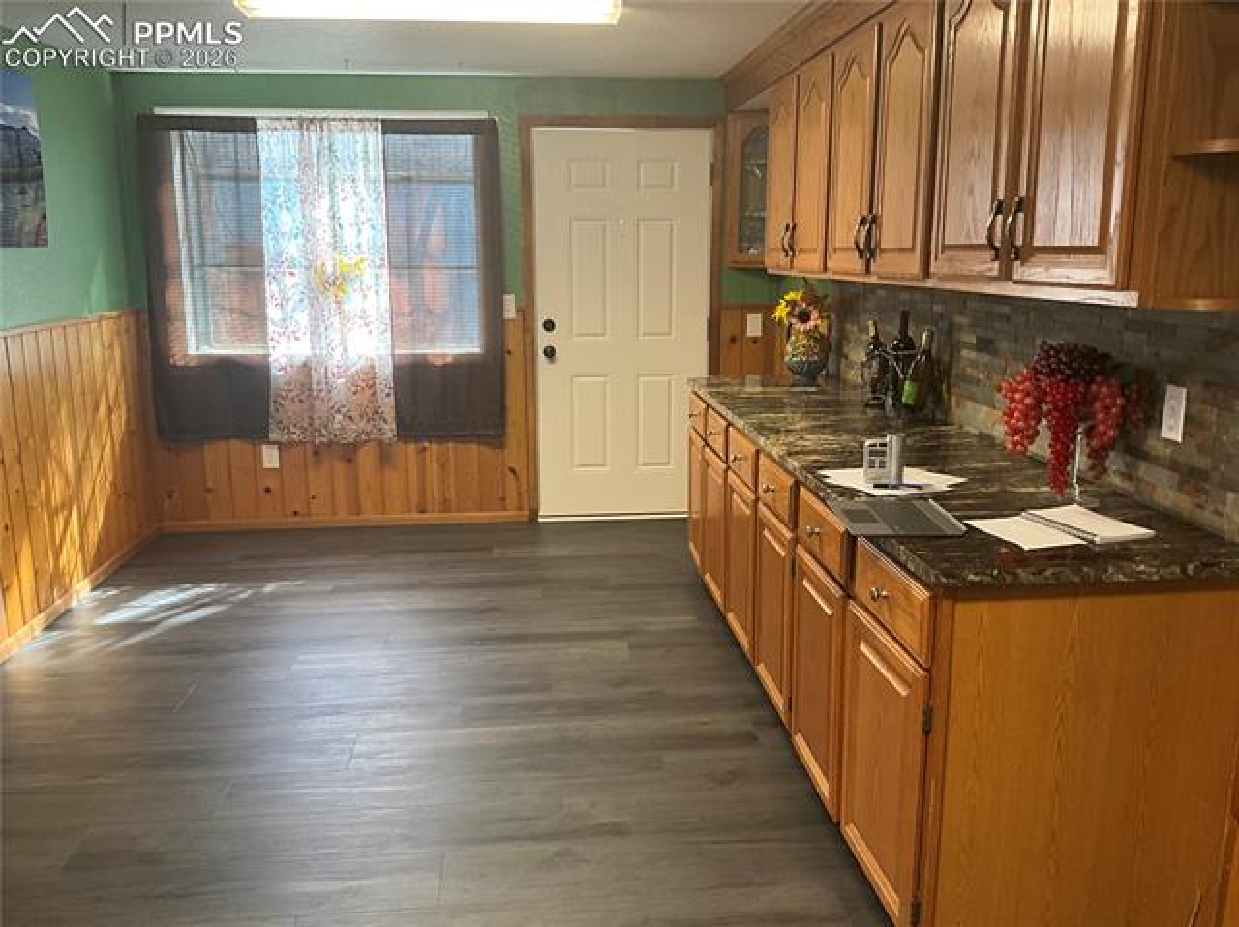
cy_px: 464
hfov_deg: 61.7
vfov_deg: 48.2
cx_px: 620
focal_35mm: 29
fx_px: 1037
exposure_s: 1/60
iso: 160
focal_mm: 3
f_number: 1.8
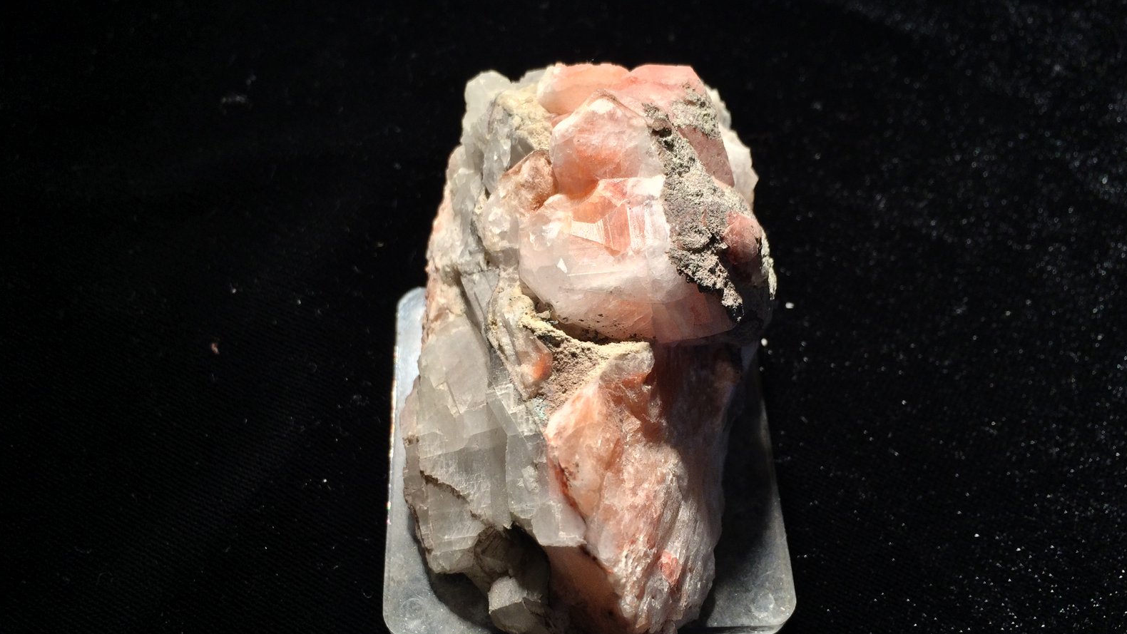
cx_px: 564
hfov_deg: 61.0
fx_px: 956
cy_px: 370
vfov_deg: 36.6
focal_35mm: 32
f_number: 2.2
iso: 40
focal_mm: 4.15
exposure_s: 1/120
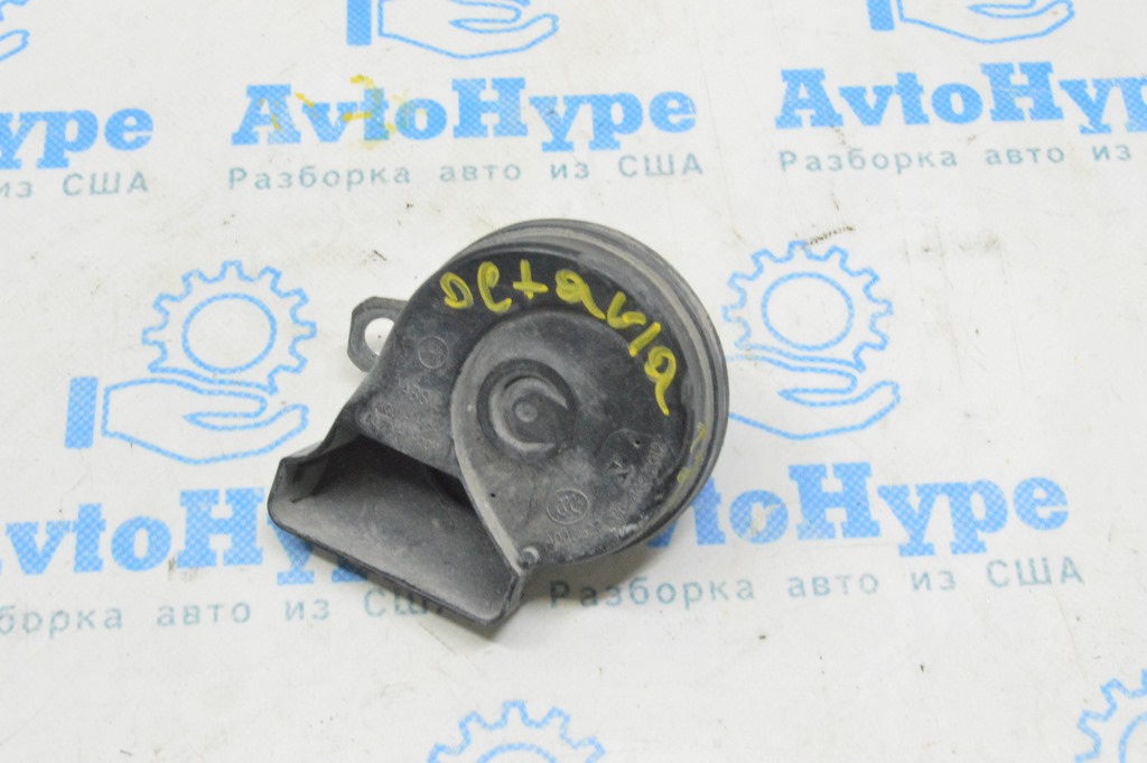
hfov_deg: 35.1
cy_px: 382
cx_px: 574
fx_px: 1815
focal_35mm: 57
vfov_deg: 23.7
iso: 6400
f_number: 20
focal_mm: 38
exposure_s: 1/15
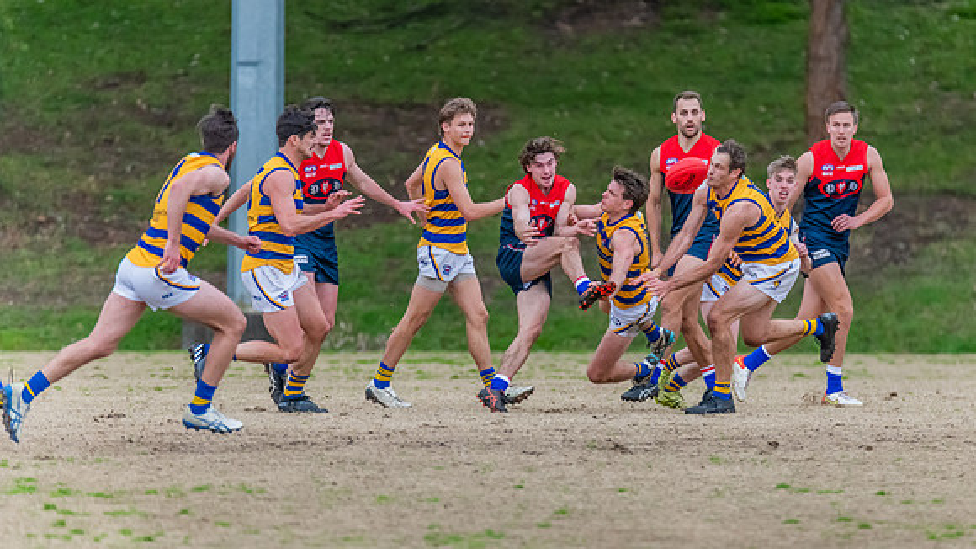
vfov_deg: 2.1
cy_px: 249
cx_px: 588
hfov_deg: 3.7
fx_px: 15240
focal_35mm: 589
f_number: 6.3
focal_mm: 460
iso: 3200
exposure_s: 1/1600
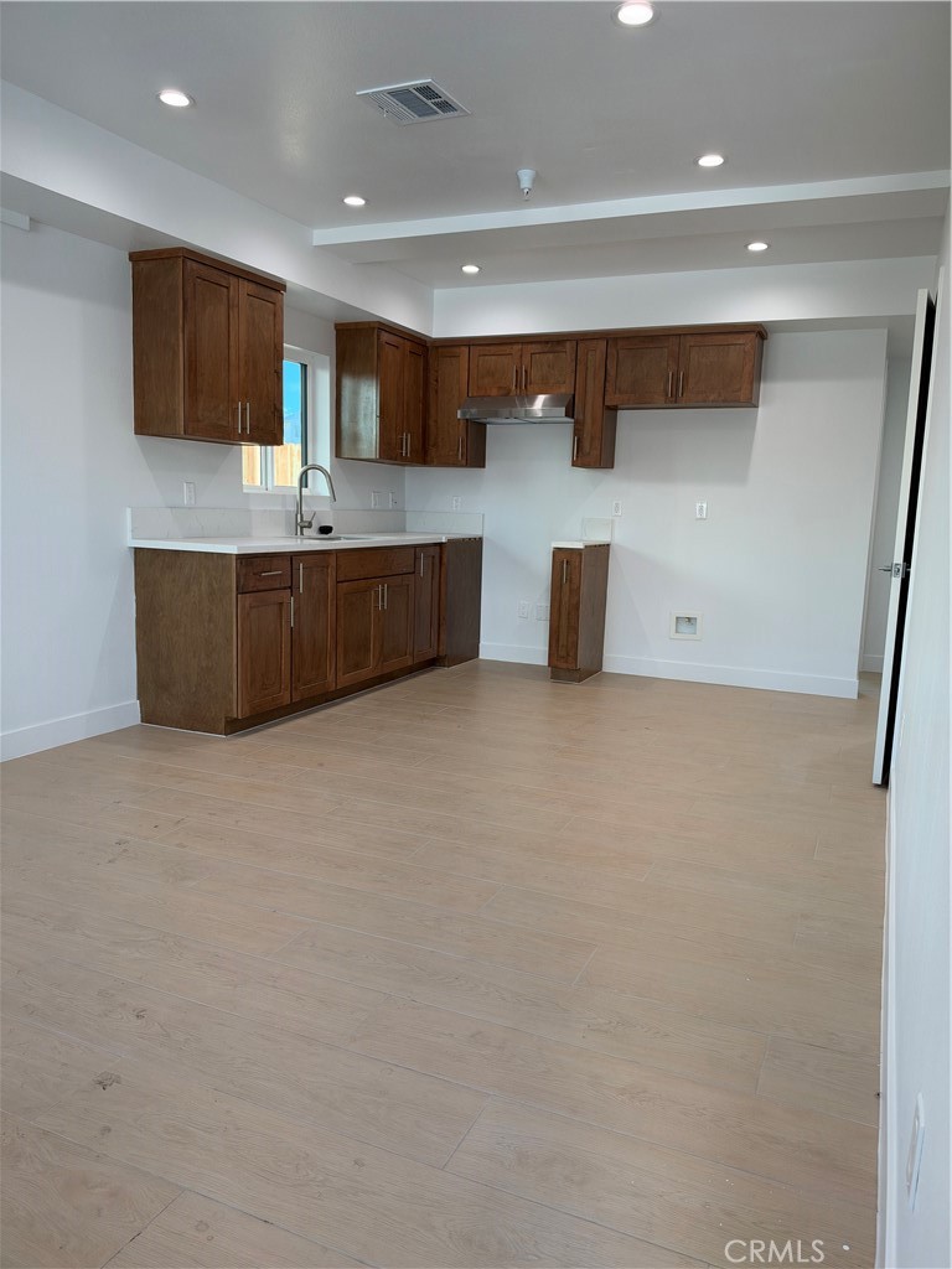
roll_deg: -1.8
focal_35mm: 24
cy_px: 634
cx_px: 476
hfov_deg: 56.8
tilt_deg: -8.0
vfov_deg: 71.6
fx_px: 880
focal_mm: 6.93
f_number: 1.8
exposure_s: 1/191
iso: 100
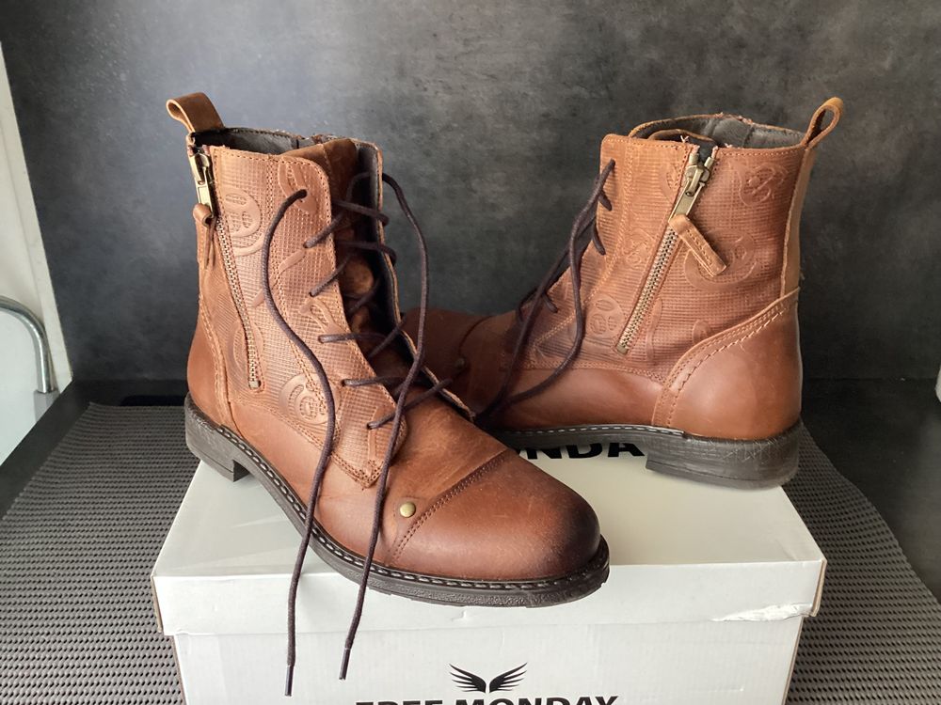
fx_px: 843
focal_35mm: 31
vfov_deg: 45.4
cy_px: 352
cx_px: 470
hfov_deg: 58.4
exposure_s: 1/50
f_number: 2.4
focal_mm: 3.3
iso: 320
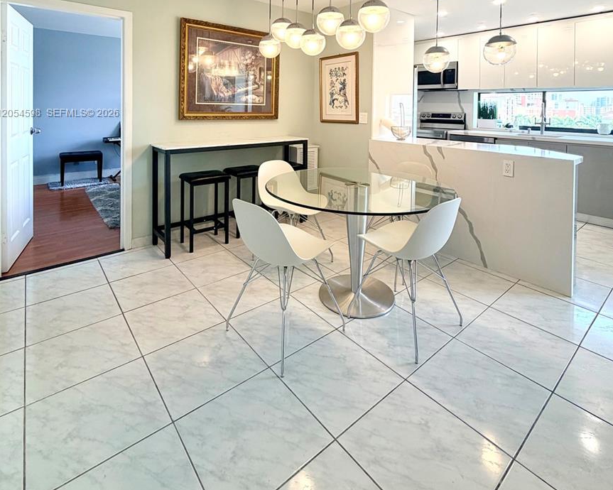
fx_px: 345
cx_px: 307
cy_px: 114
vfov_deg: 65.8
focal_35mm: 19
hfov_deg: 83.3
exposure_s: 1/120
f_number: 2.2
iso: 125
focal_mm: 2.22
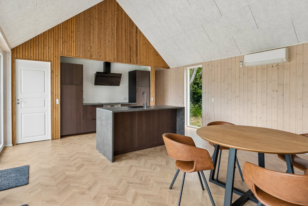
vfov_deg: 61.9
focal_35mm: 20
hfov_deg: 84.0
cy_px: 103
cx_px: 154
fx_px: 171
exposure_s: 1/30
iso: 250
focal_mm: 13.5
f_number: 8
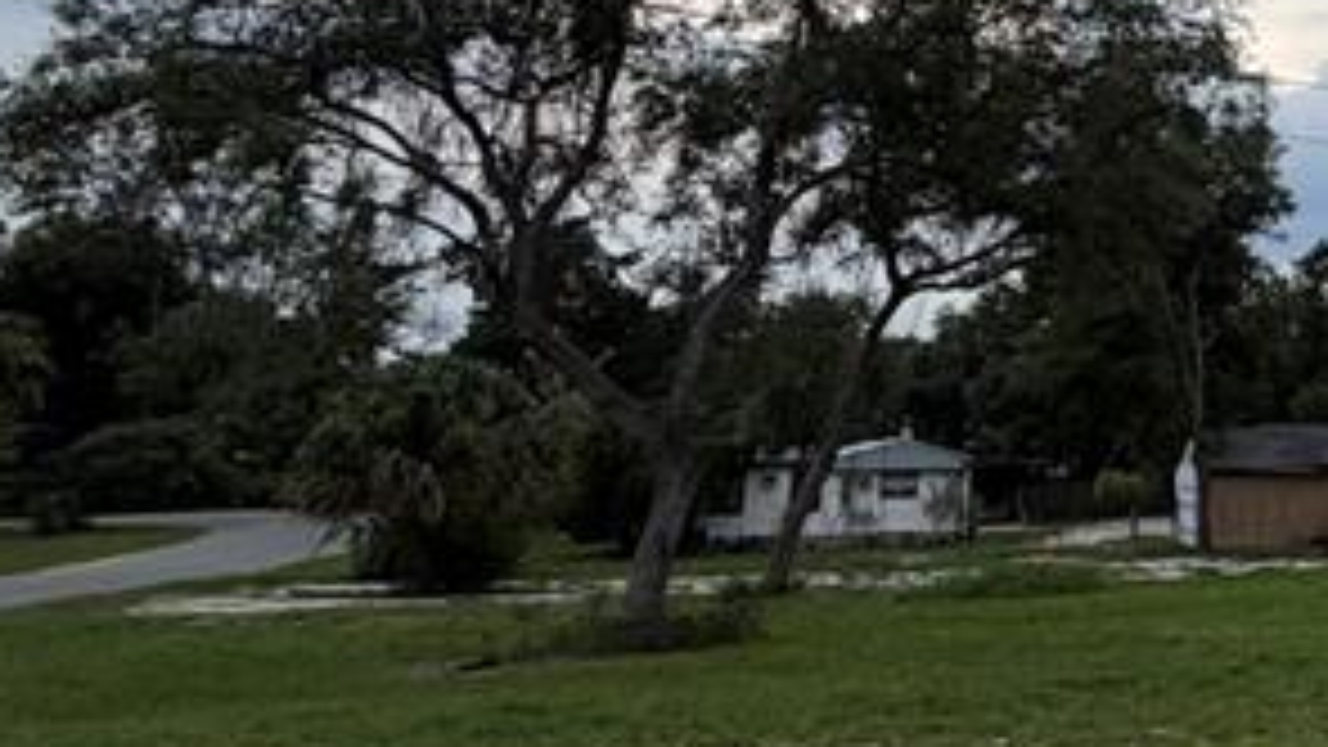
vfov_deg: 22.4
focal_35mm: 53
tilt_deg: +9.0
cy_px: 158
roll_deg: +1.7
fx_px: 1866
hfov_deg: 29.1
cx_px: 1850
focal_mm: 2.22
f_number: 2.2
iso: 64
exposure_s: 1/486
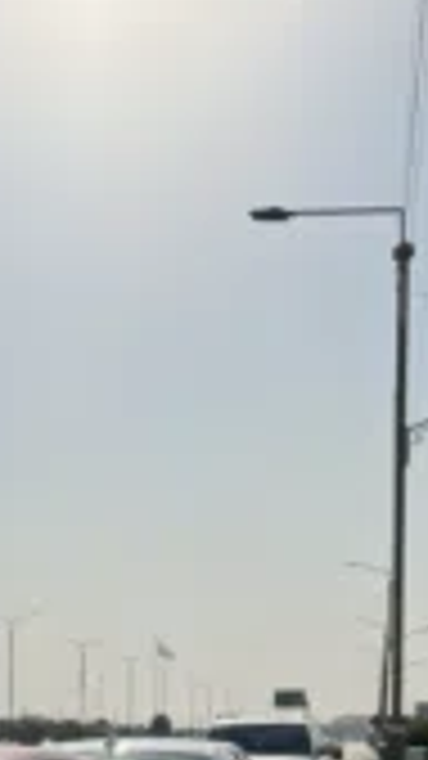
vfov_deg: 27.9
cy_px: 886
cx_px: -68
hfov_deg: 17.3
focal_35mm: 67
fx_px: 1352
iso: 50
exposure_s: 1/14286
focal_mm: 5.7
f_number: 1.5
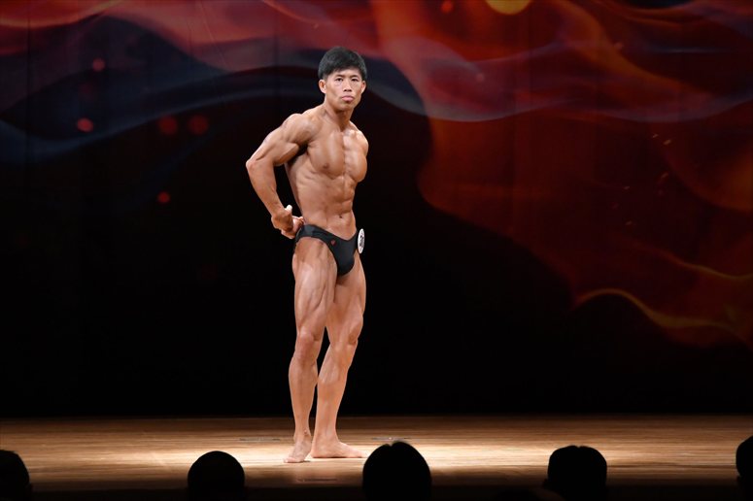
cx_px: 376
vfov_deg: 6.1
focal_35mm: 225
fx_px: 4704
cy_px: 250
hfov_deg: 9.2
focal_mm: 150
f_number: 5.6
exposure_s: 1/400
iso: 4000
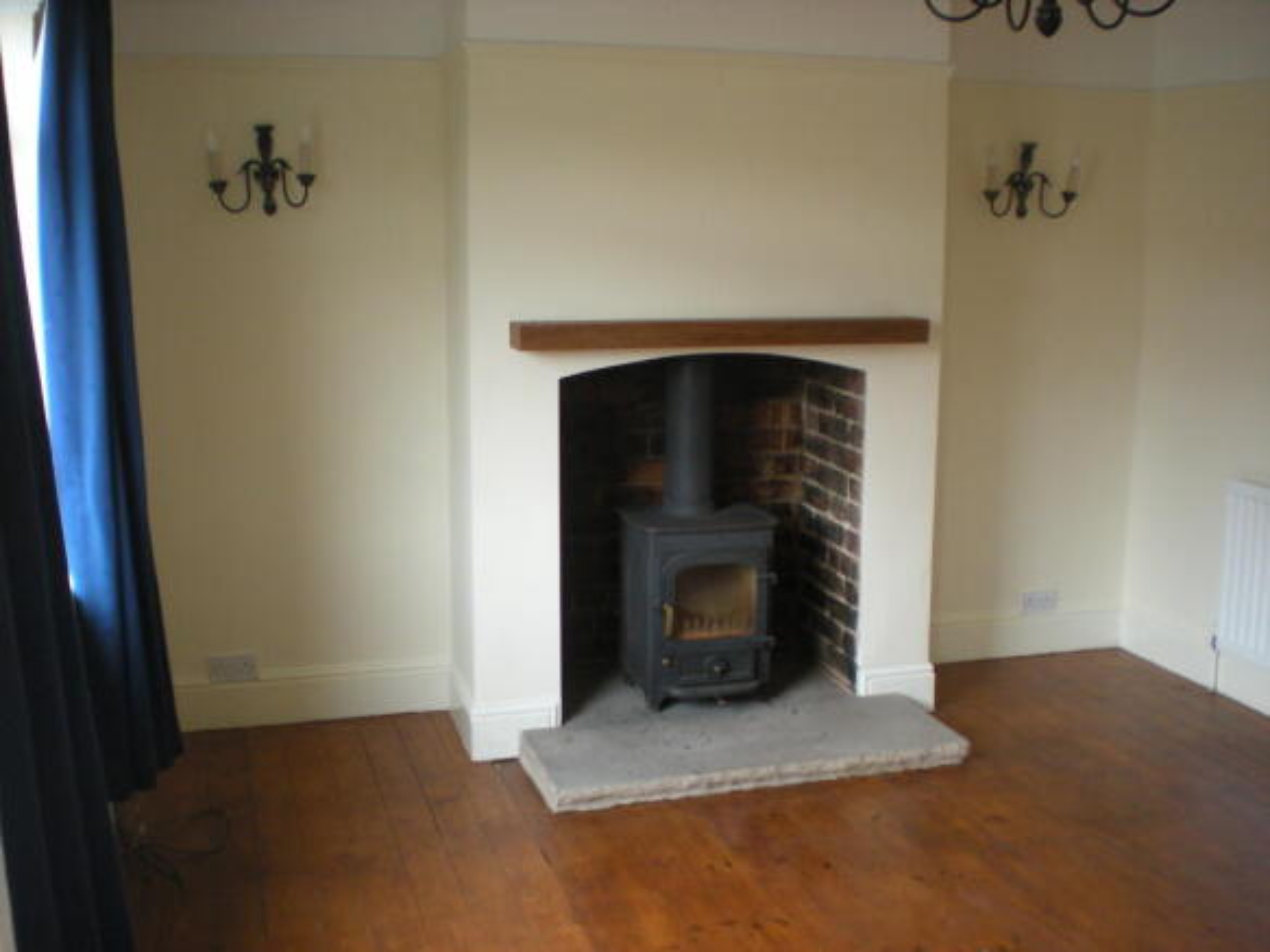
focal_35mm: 38
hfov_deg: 49.0
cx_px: 635
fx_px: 1394
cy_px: 476
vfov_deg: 37.7
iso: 189
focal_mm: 6.3
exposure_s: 1/61
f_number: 3.1
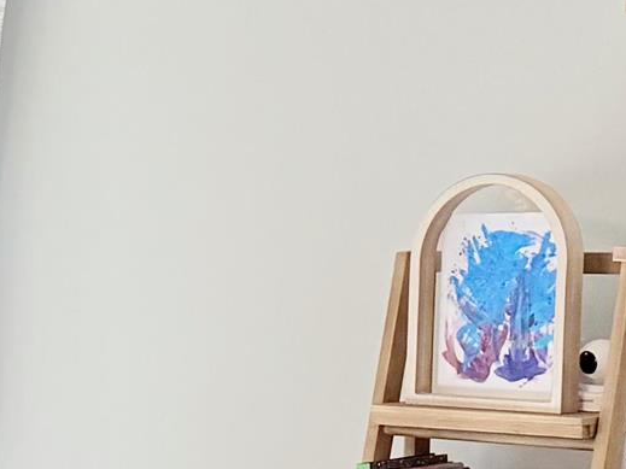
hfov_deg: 12.2
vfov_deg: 10.3
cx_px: -643
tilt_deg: -6.4
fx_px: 2567
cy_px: 509
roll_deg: +0.4
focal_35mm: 142
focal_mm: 6.76
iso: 160
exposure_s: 1/120
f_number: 1.78
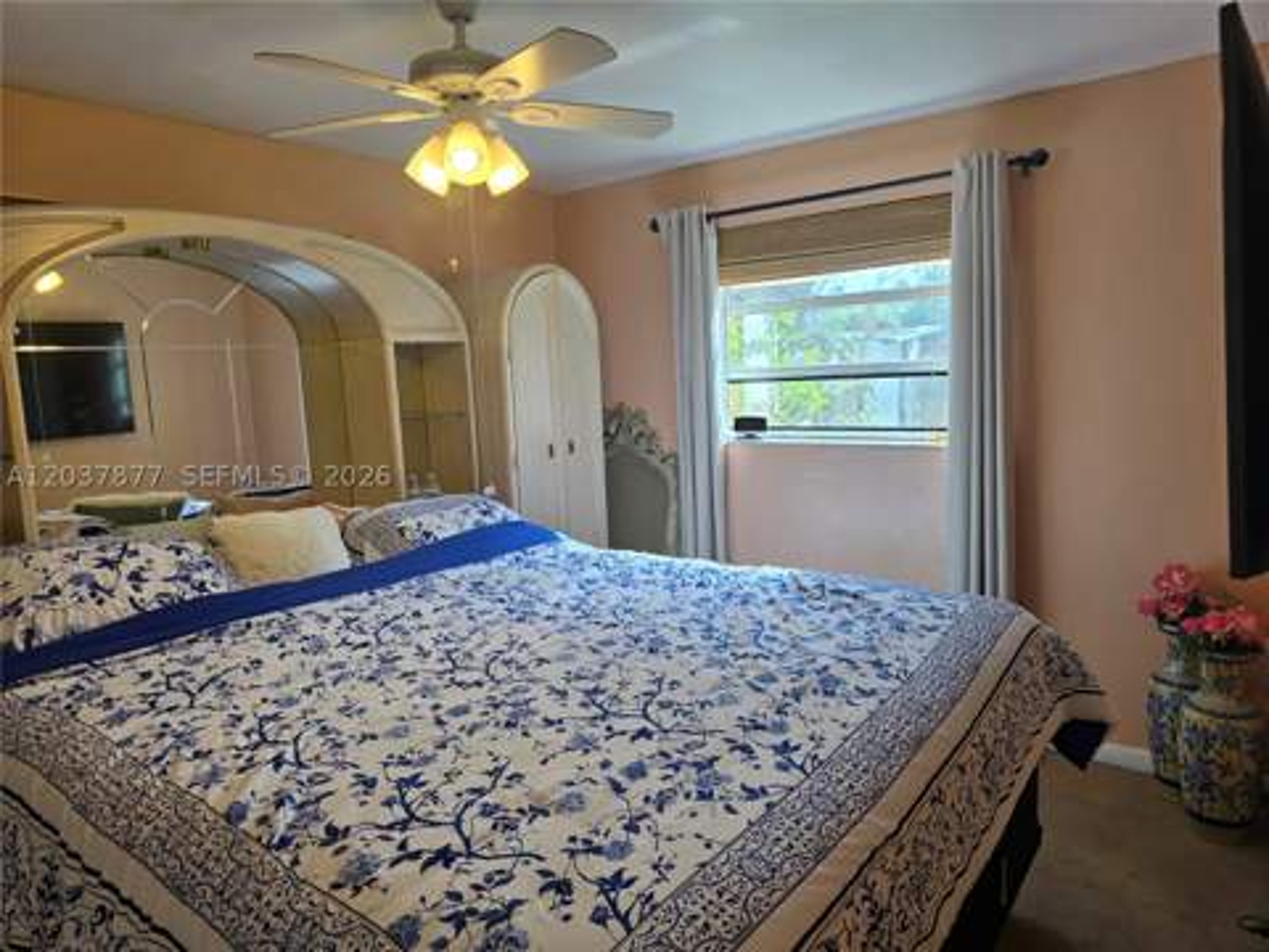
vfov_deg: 58.9
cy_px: 476
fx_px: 843
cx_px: 634
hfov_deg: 73.9
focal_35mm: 23
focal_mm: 6.3
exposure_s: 1/120
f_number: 1.7
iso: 40
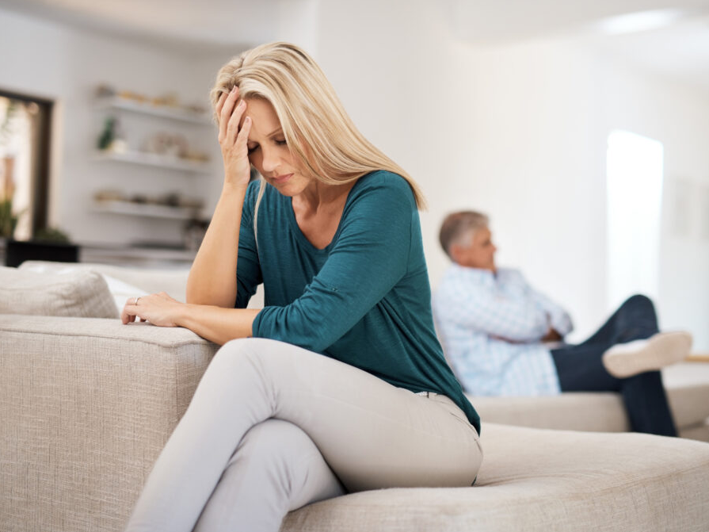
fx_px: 1126
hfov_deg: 34.9
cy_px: 263
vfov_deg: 26.6
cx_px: 379
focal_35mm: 55
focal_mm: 50
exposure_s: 1/200
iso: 250
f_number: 1.8
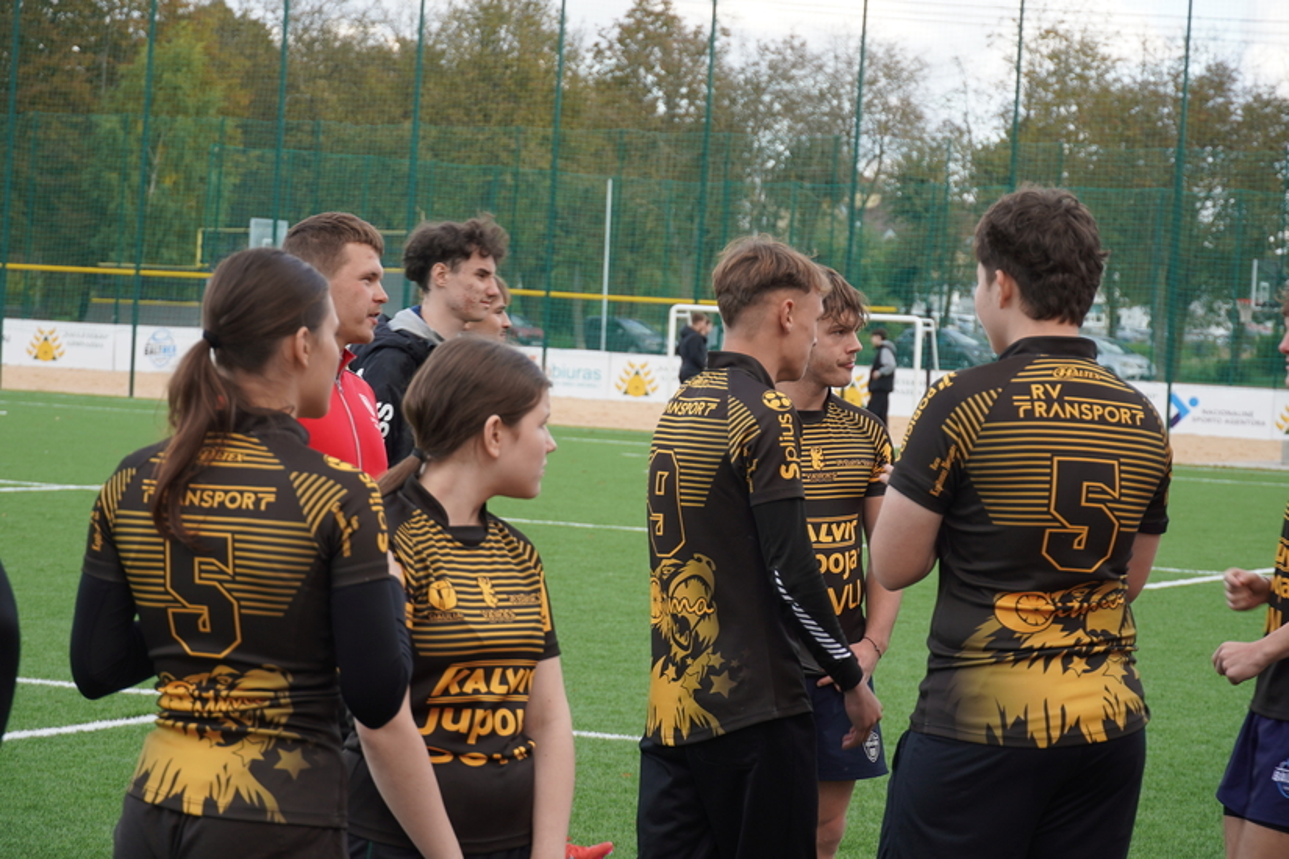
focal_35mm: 105
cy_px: 430
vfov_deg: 13.0
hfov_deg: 19.5
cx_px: 644
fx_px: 3759
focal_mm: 70
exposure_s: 1/160
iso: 160
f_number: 5.6
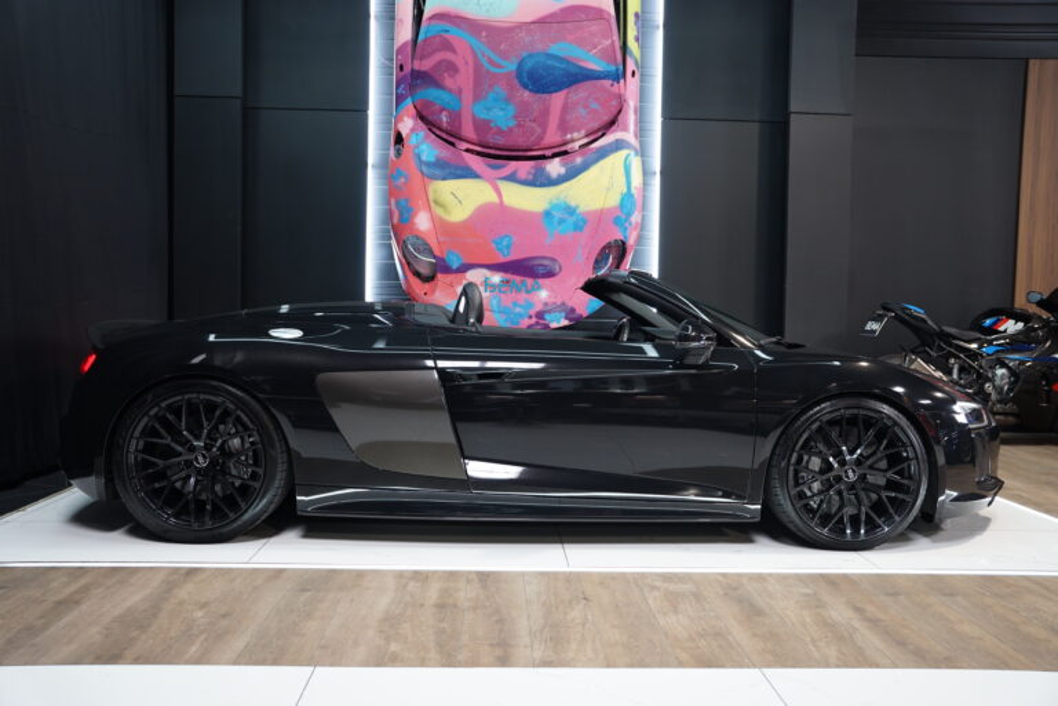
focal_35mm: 29
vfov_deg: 44.4
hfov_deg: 63.0
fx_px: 864
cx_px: 529
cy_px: 353
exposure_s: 1/80
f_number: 3.2
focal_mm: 29.4
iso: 800
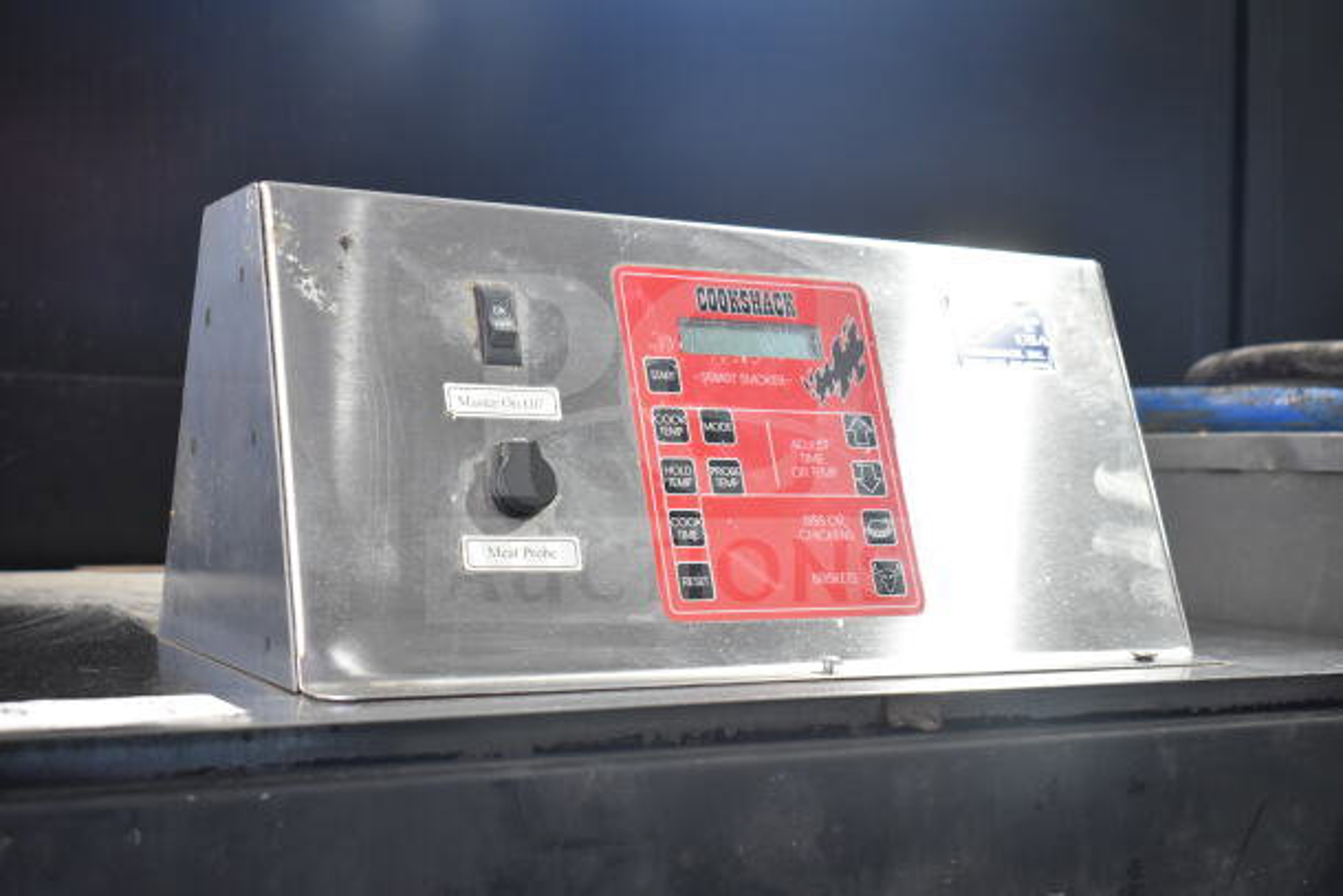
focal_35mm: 46
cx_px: 672
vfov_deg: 29.0
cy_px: 448
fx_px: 1735
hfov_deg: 42.3
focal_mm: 31
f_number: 5.6
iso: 1600
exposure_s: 1/125
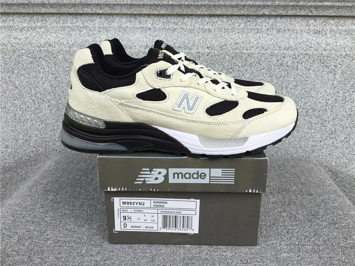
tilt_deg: -19.5
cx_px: 178
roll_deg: +0.0
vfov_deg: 45.4
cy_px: 133
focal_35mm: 31
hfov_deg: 58.4
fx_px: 318
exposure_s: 1/562
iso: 25
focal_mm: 3.3
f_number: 2.4
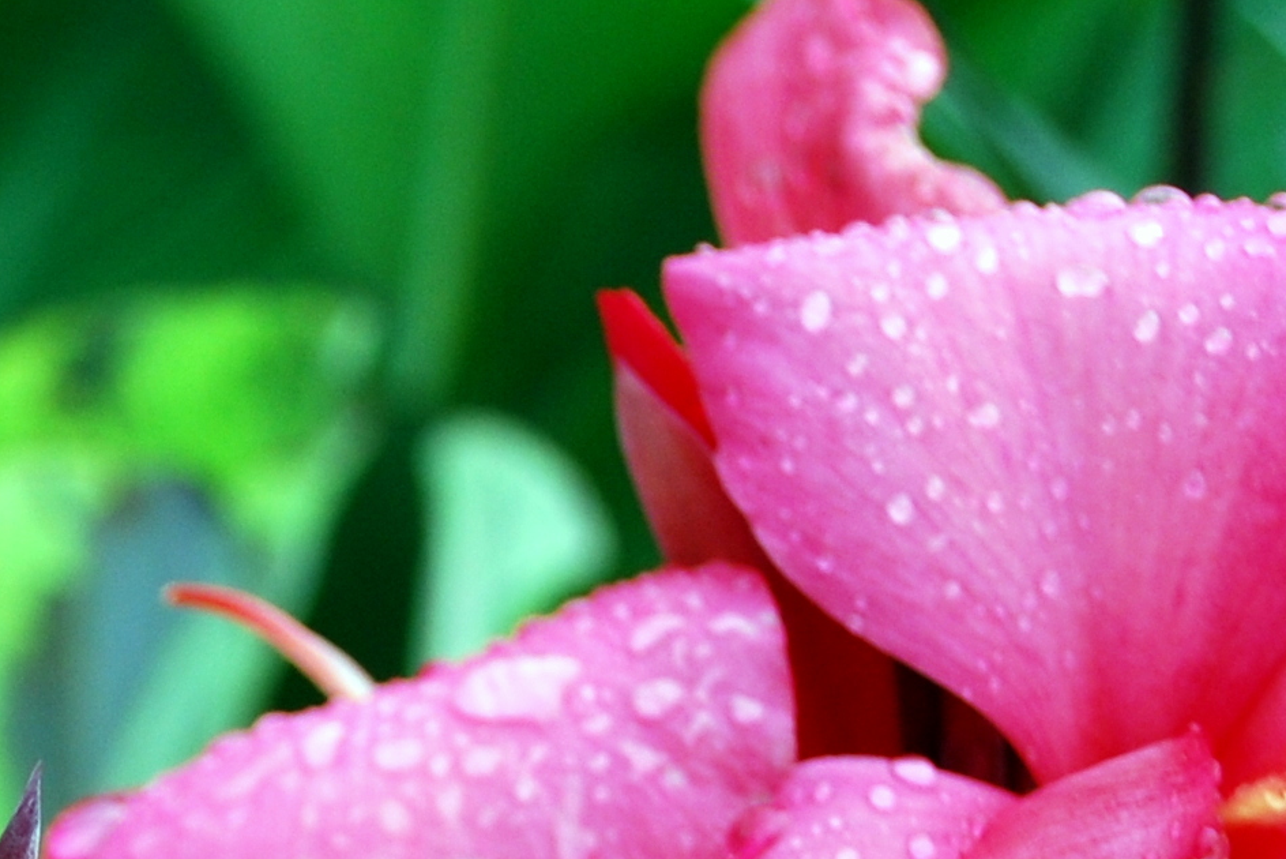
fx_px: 6039
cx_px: -312
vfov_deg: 7.8
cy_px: 1586
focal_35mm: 169
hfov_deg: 11.9
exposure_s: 1/100
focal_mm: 28
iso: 200
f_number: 5
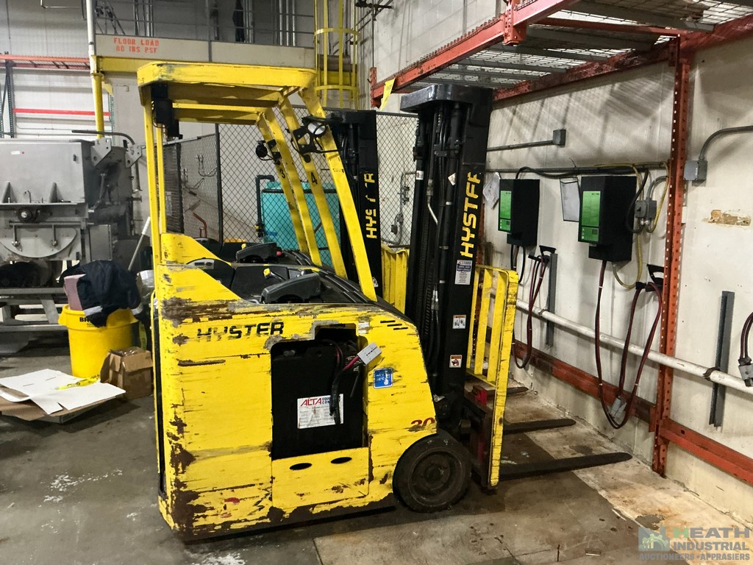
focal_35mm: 28
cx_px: 376
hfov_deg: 63.4
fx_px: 609
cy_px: 282
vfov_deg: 49.7
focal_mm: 3
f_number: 1.8
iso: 400
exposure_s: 1/30
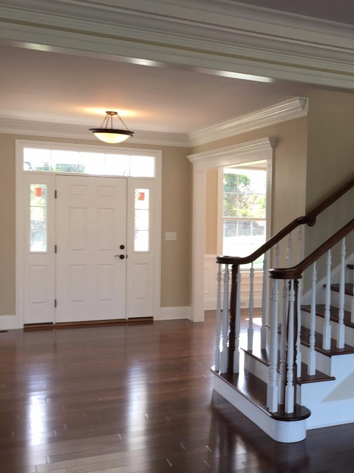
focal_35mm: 46
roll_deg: -2.2
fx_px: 627
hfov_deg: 29.5
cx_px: 352
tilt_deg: -5.9
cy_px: 258
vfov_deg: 41.2
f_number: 2.2
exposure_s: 1/60
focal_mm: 4.15
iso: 32
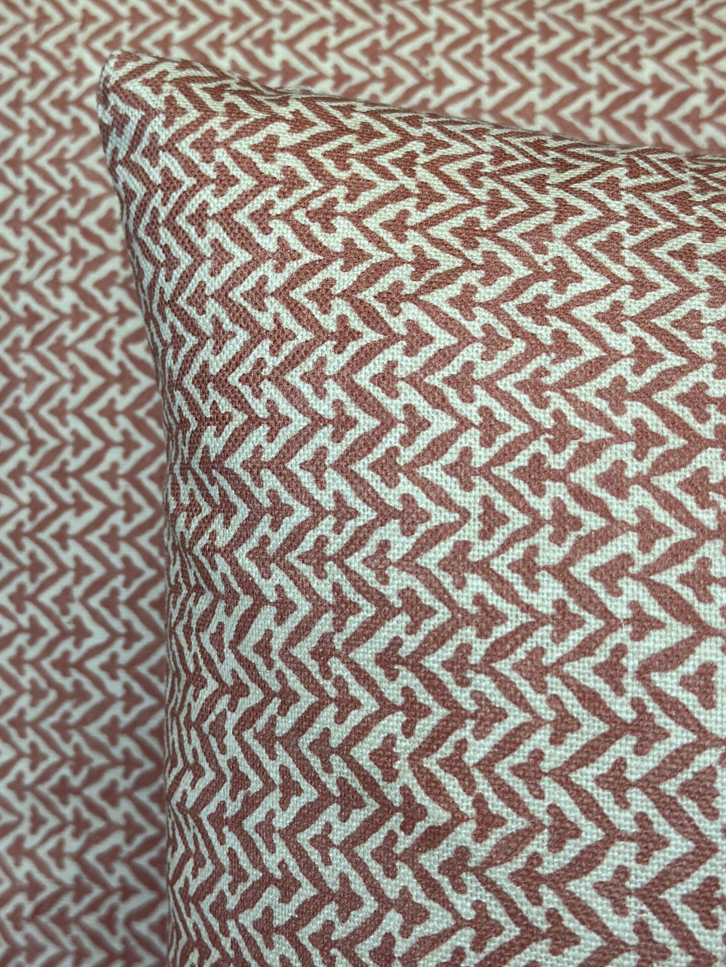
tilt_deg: -21.6
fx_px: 1790
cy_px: 432
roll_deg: -0.9
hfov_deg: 22.9
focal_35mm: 64
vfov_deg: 30.2
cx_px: 294
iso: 80
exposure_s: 1/277
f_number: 1.78
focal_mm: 6.86
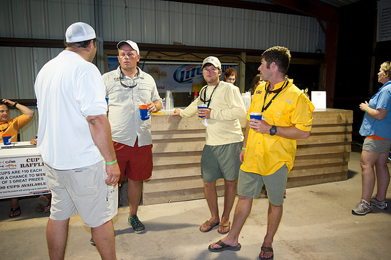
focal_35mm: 28
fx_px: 304
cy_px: 130
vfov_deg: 46.4
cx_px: 196
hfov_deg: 65.5
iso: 320
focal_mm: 28
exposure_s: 1/80
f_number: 2.8
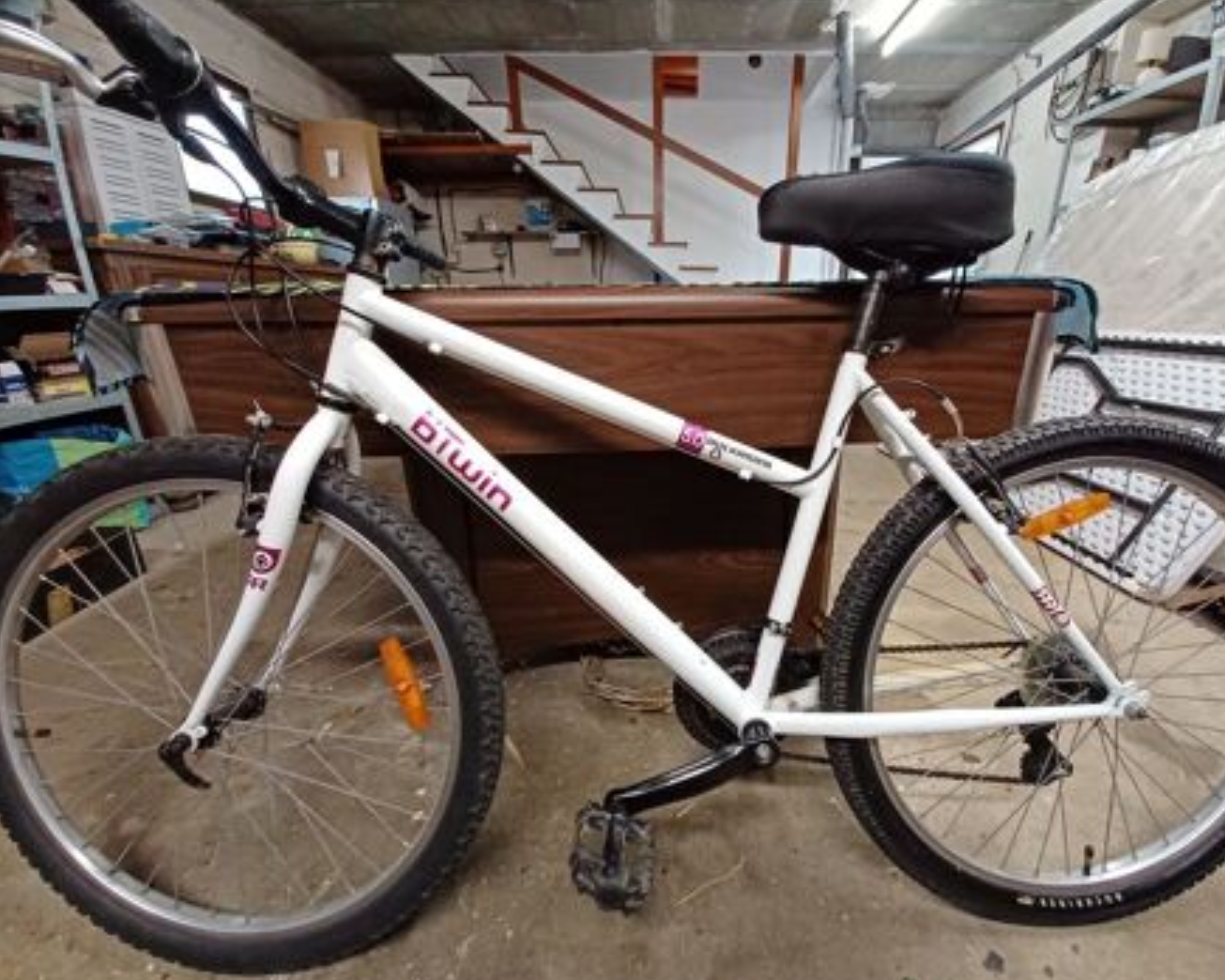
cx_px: 670
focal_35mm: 14
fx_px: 508
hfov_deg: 100.4
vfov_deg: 88.0
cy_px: 493
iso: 200
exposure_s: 1/25
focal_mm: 1.42
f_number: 2.2
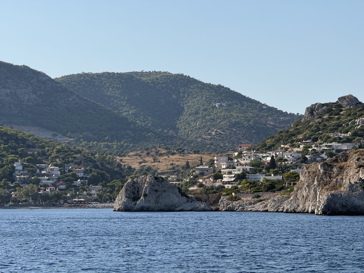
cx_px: 182
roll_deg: -0.1
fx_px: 1262
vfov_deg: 12.3
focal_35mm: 120
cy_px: 136
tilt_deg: +3.3
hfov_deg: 16.4
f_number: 2.8
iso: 64
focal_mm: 15.66
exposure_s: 1/2439
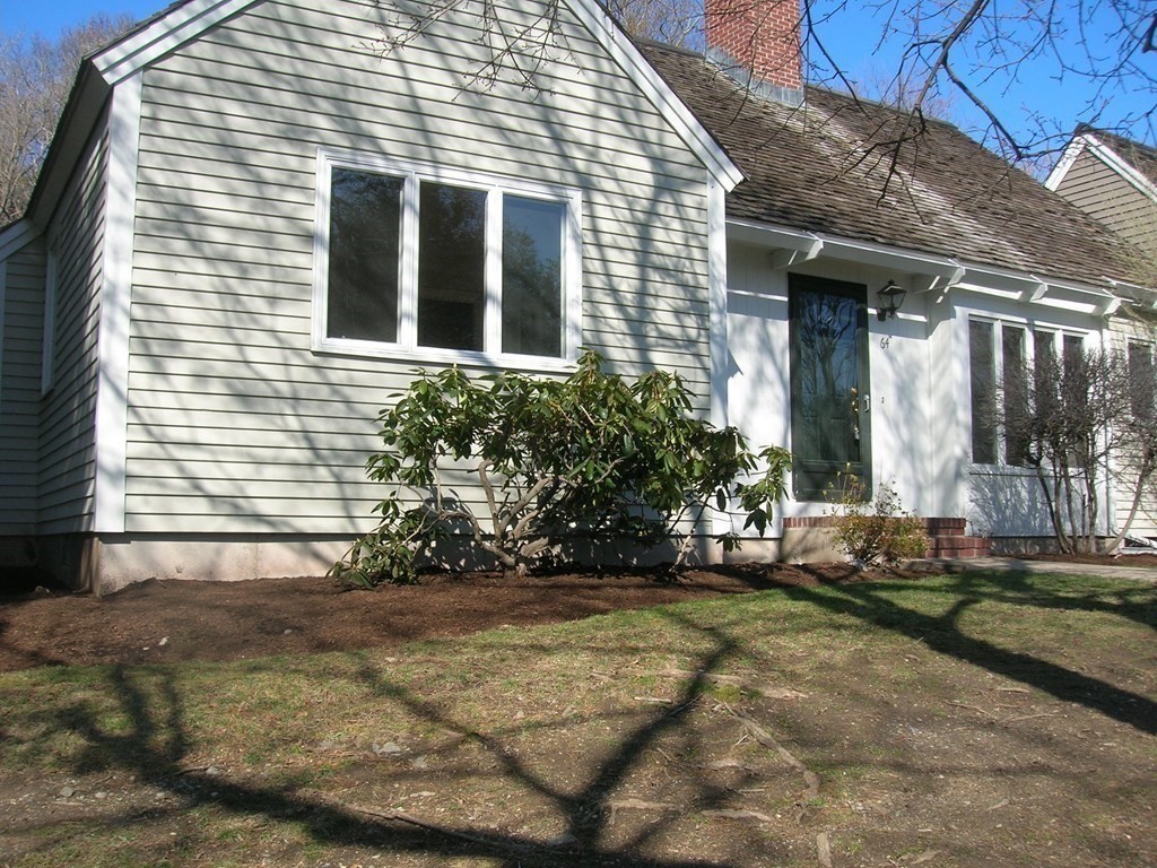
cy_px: 434
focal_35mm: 34
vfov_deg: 41.8
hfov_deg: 54.0
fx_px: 1136
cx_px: 578
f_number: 4.9
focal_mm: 5.7
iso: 50
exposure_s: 1/266
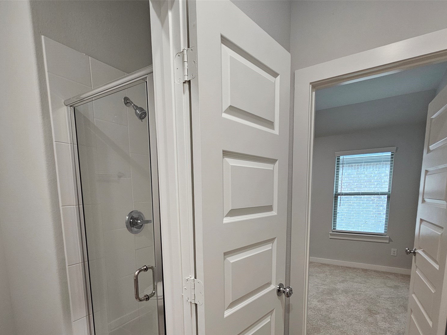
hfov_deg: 87.7
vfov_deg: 68.9
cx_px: 216
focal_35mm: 18
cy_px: 232
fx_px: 232
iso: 160
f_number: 2.2
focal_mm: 2.2
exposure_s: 1/60
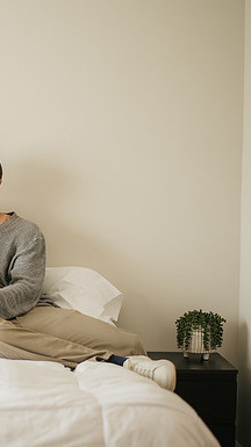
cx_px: -37
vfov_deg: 26.9
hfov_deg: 14.8
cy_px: 224
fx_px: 937
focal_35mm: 79
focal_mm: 50
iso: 1000
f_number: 2
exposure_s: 1/320
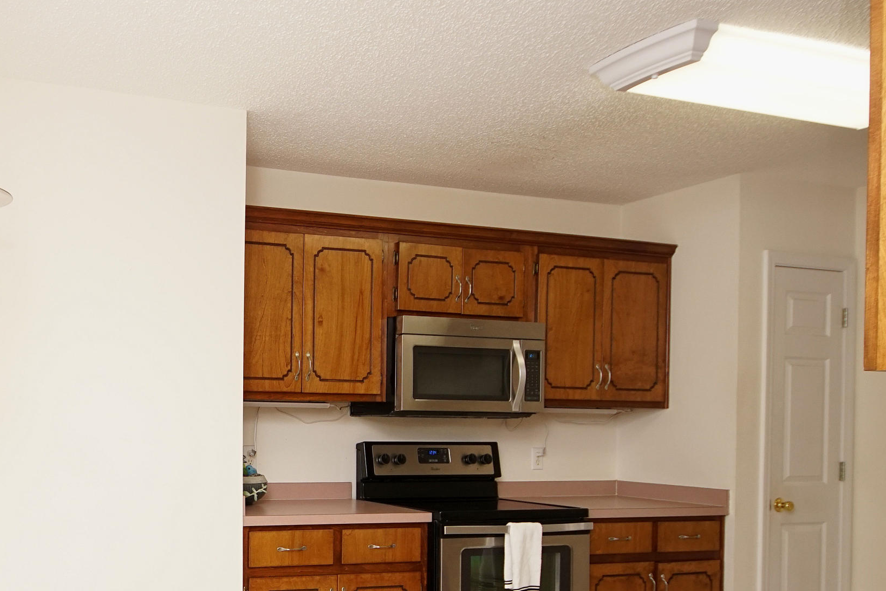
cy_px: 440
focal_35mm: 33
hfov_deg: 52.6
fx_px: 812
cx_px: 147
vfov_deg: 39.0
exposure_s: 1/160
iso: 640
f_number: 4.5
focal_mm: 12
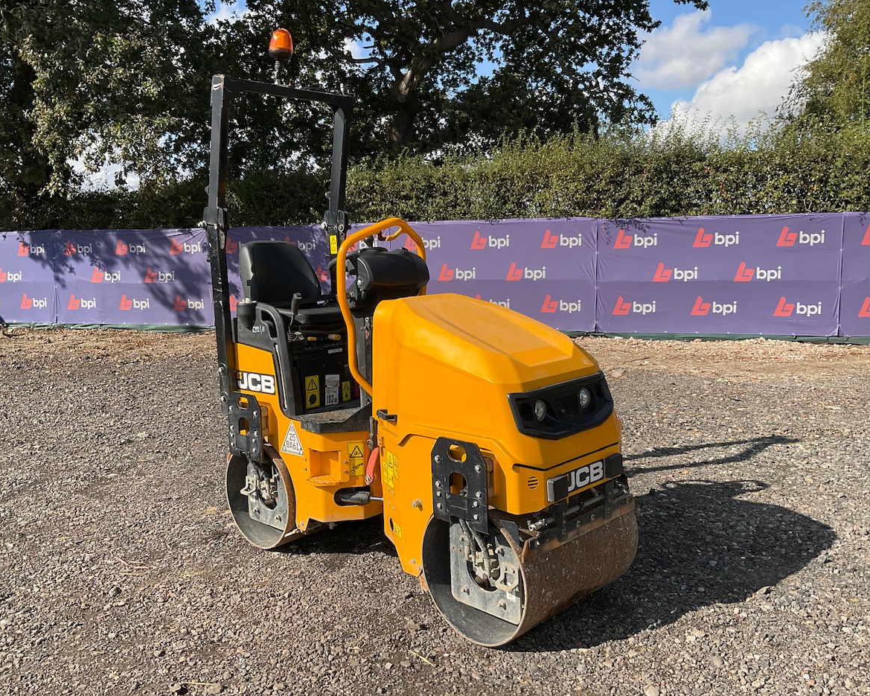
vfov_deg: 47.1
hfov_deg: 57.2
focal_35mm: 31
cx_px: 430
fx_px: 798
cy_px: 355
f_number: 1.8
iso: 16
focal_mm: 3
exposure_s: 1/1534
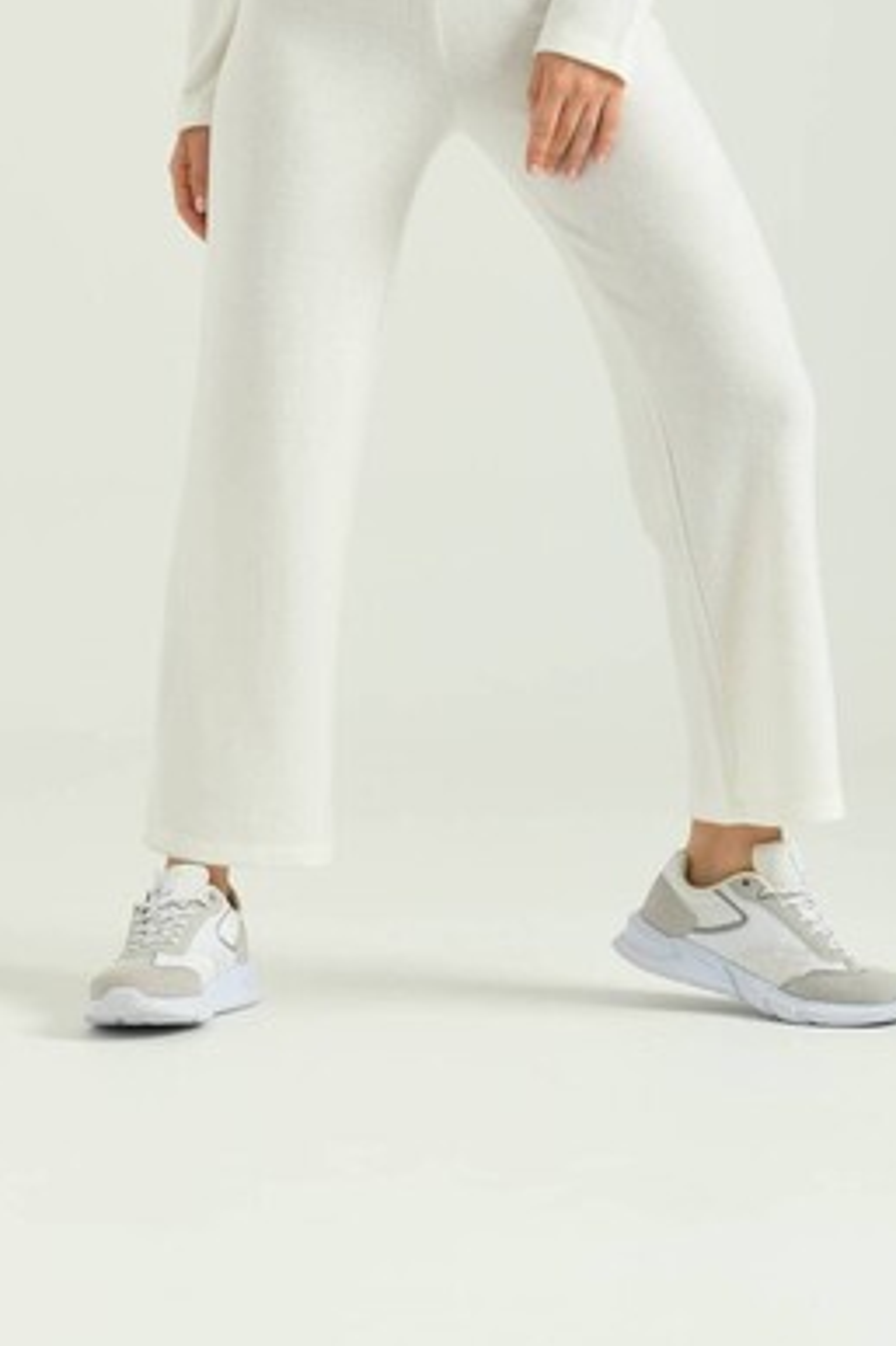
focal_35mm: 136
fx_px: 5081
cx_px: 478
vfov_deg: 15.0
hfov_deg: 10.1
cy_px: 188
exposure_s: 1/160
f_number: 6.3
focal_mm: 70
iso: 100
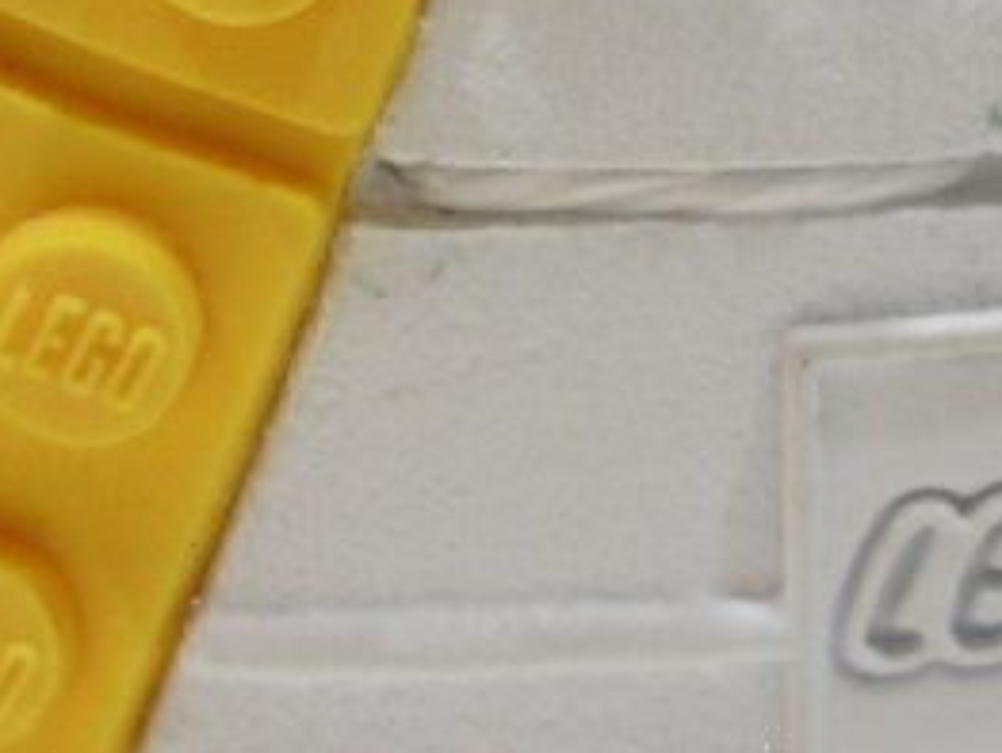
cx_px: 761
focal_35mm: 116
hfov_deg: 16.9
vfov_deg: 12.8
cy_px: 191
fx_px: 3361
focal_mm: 5.8
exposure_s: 1/4.2
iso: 100
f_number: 2.8
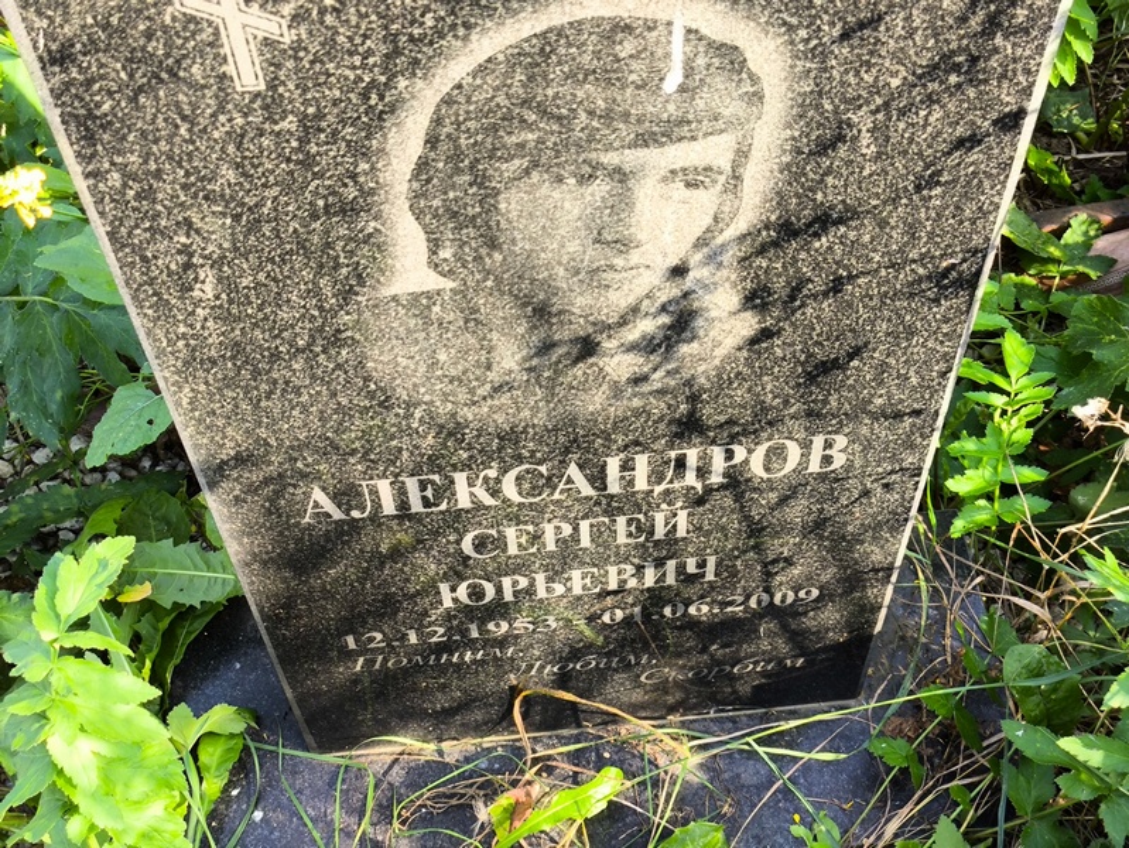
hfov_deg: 38.2
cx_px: 564
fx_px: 1631
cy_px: 424
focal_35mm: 50
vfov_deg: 29.1
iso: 50
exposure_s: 1/161
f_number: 1.7
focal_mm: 4.71
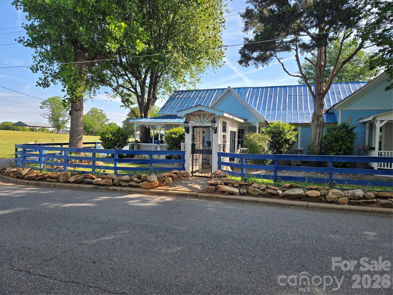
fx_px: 261
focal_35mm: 23
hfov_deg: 73.9
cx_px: 196
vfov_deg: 58.9
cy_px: 148
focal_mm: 5.4
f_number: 1.8
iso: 64
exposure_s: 1/2921
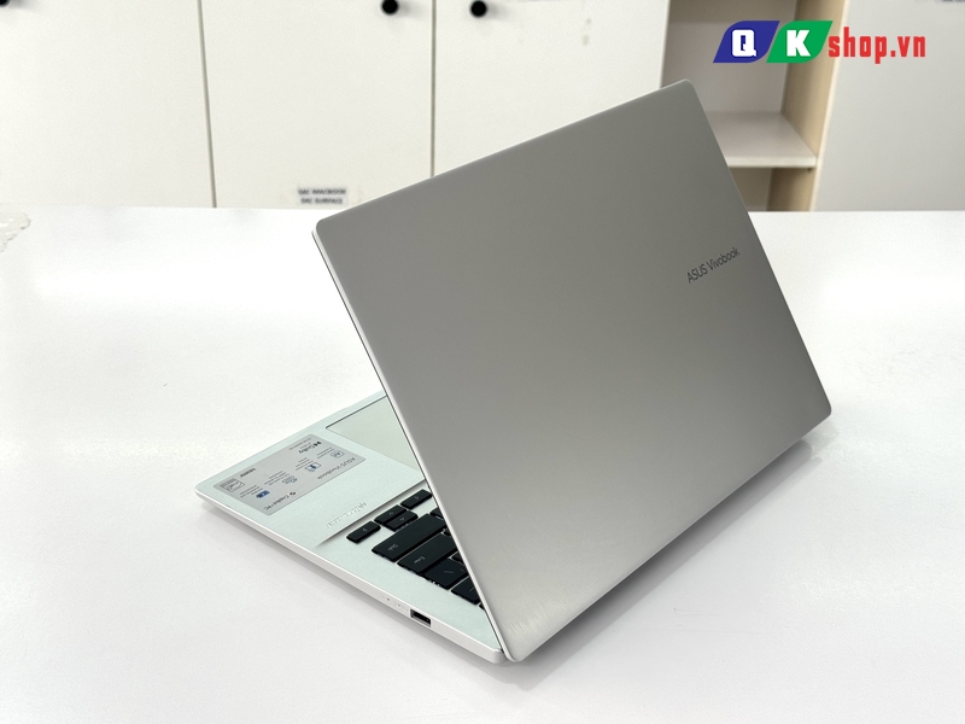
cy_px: 362
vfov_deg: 30.3
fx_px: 1338
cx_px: 482
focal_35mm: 48
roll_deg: -1.3
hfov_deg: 39.7
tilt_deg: -28.9
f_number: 1.78
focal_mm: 6.76
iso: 50
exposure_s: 1/210
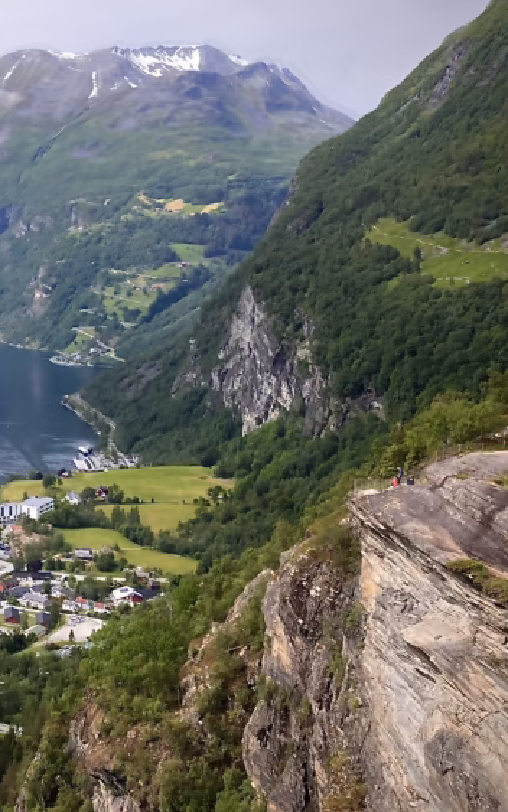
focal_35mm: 54
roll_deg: -0.4
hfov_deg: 21.9
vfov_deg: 37.4
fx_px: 1196
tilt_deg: -3.3
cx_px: -123
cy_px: 329
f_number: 1.8
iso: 32
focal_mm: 3.99
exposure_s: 1/823
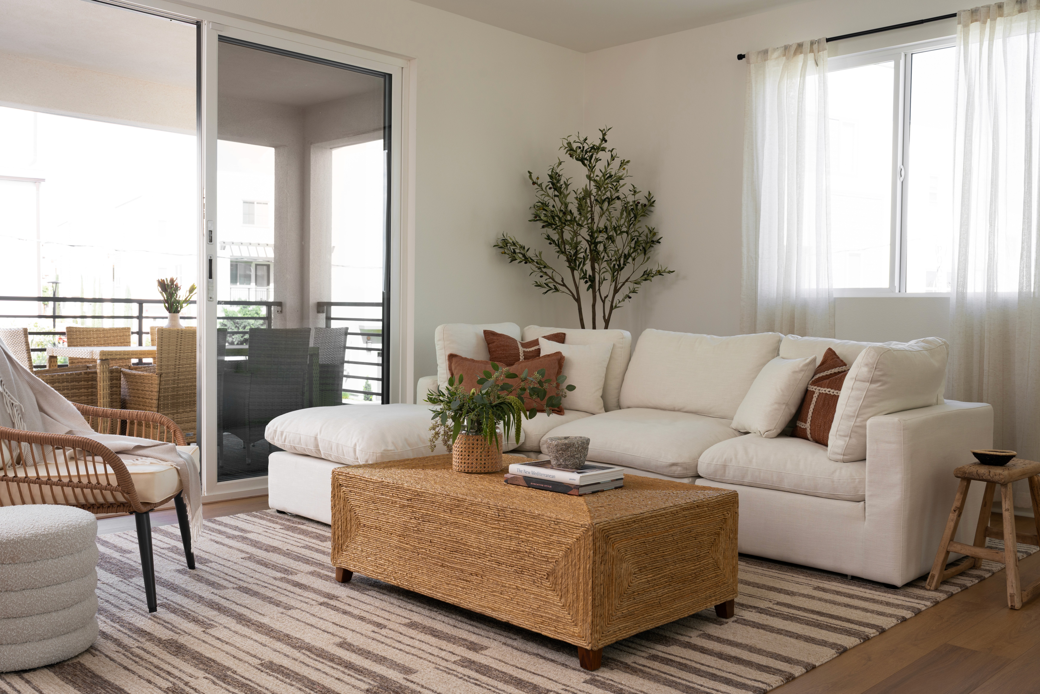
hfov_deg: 57.2
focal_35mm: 33
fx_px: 953
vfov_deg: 40.0
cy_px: 347
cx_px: 520
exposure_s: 1/25
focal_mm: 33
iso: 160
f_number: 9
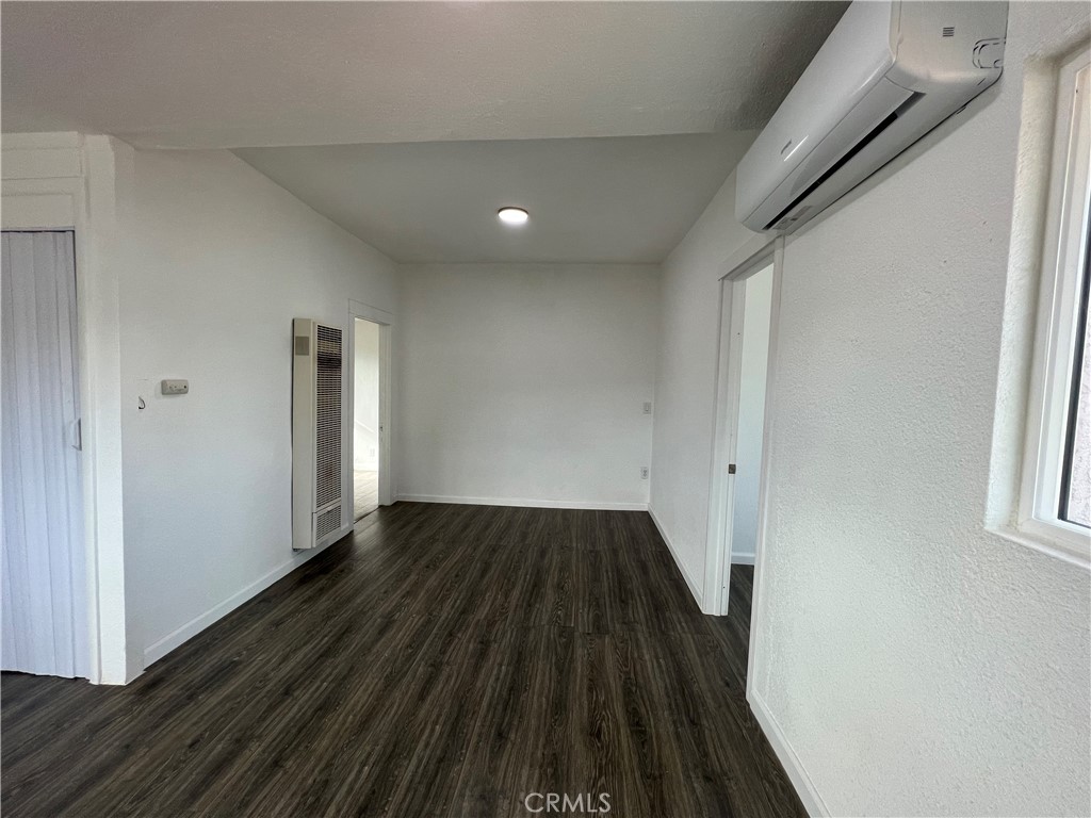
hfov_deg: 106.2
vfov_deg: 89.9
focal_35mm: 13
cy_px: 409
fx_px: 410
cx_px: 546
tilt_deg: -3.5
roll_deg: -1.7
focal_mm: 1.57
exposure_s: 1/99
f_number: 1.8
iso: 80
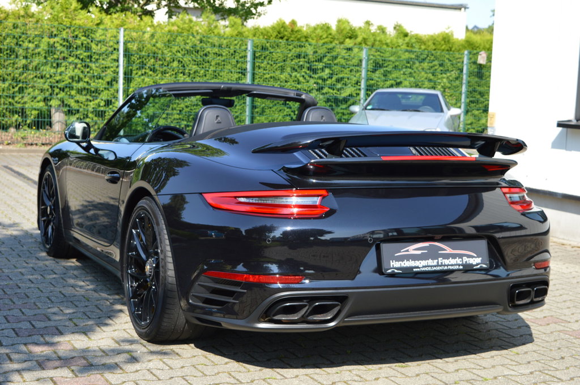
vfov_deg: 23.7
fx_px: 918
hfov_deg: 35.1
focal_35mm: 57
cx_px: 290
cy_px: 192
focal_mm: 38
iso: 100
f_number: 6.3
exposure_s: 1/160
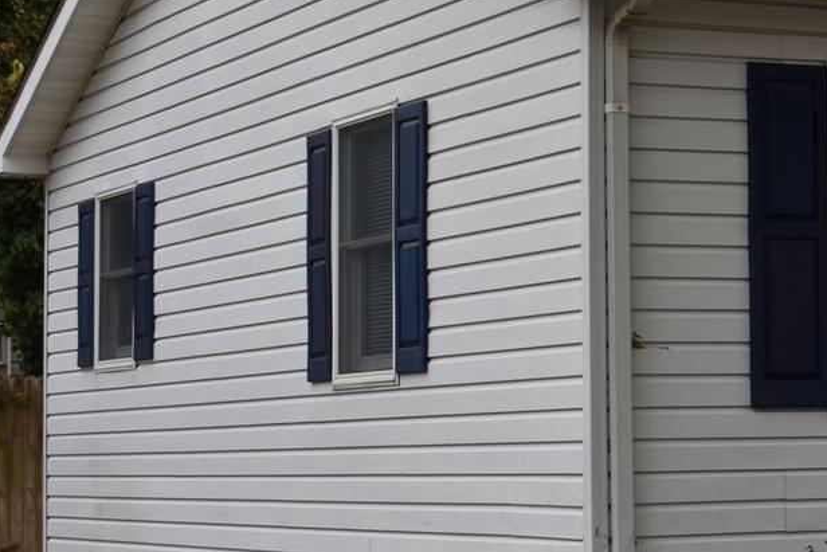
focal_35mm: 125
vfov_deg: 11.0
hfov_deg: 15.2
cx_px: 1238
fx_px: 2864
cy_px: 244
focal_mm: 25
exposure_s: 1/200
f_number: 5
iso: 100
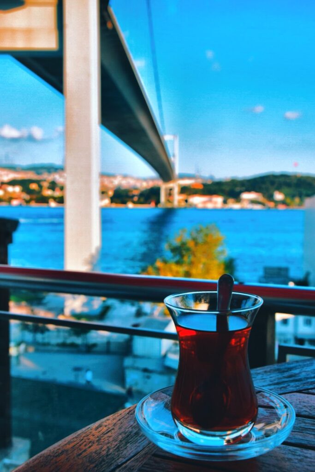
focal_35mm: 39
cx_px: 158
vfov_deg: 49.5
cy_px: 236
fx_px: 512
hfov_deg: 34.2
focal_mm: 26
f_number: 8
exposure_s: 1/250
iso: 250
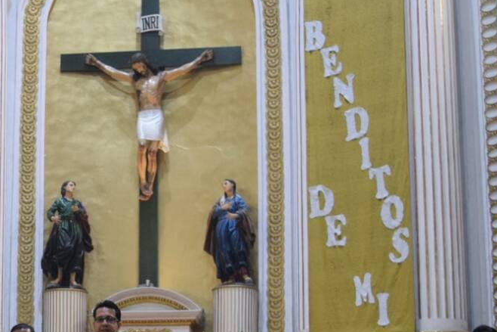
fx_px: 1259
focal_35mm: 91
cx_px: -4
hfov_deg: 21.5
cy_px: 303
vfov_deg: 14.8
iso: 1600
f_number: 4
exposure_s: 1/60
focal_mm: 25
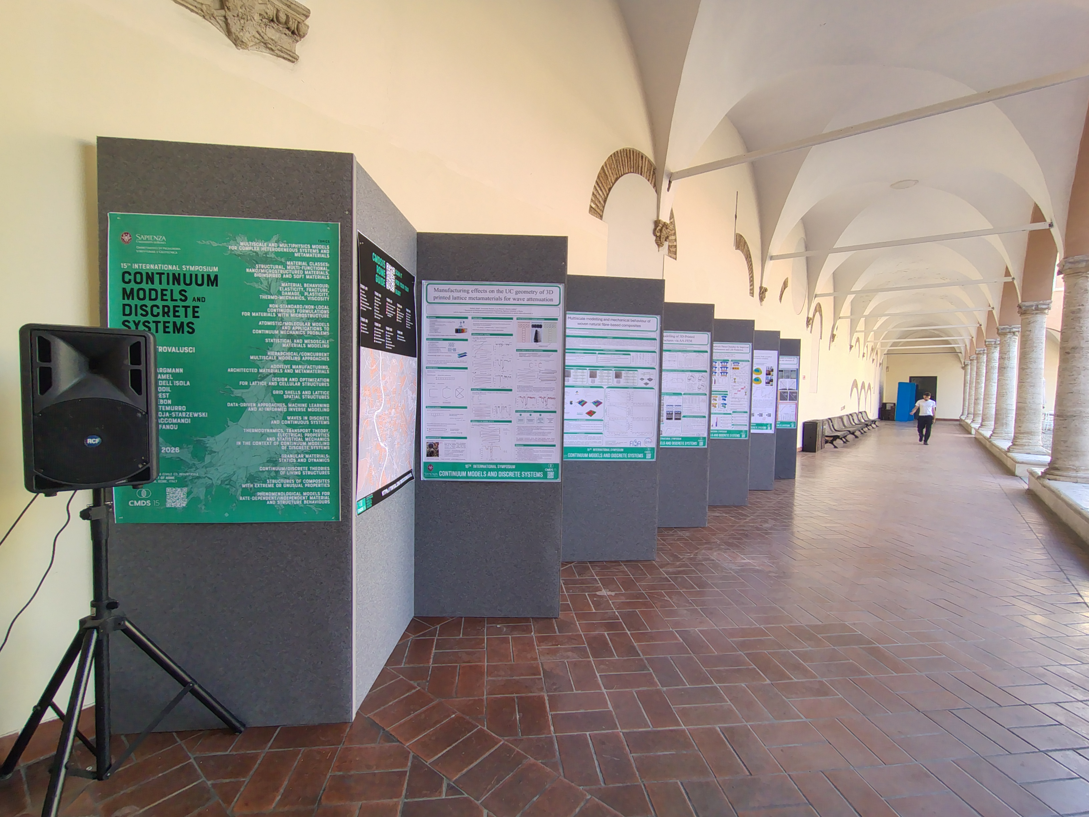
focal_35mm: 16
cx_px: 544
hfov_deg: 94.5
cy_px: 408
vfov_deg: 78.1
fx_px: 503
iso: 224
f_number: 2.2
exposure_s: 1/120
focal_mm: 1.66
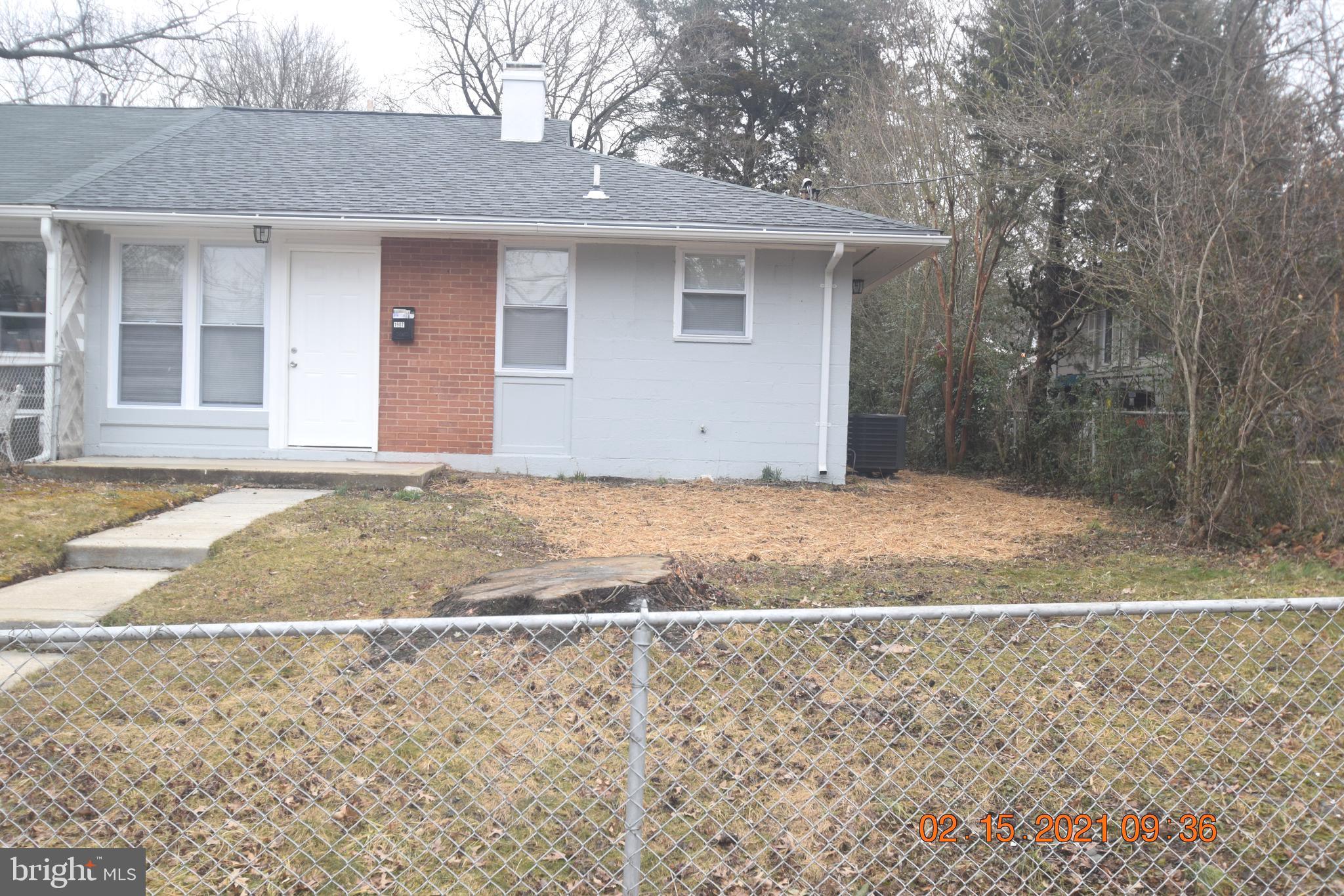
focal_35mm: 36
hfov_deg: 53.1
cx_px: 672
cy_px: 448
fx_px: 1344
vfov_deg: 36.9
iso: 400
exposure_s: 1/160
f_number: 6.3
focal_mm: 24
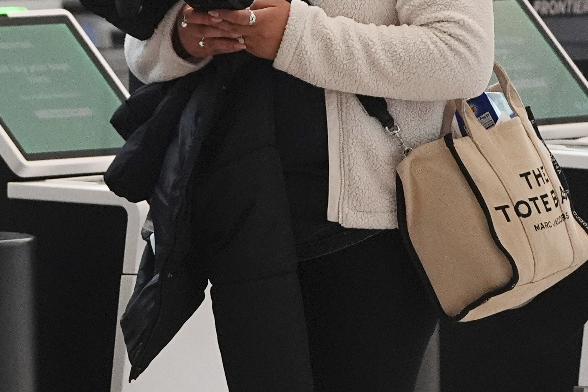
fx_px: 8770
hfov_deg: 3.8
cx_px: -251
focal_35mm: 537
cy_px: 36
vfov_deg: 2.6
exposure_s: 1/500
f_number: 5
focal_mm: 150
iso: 4000
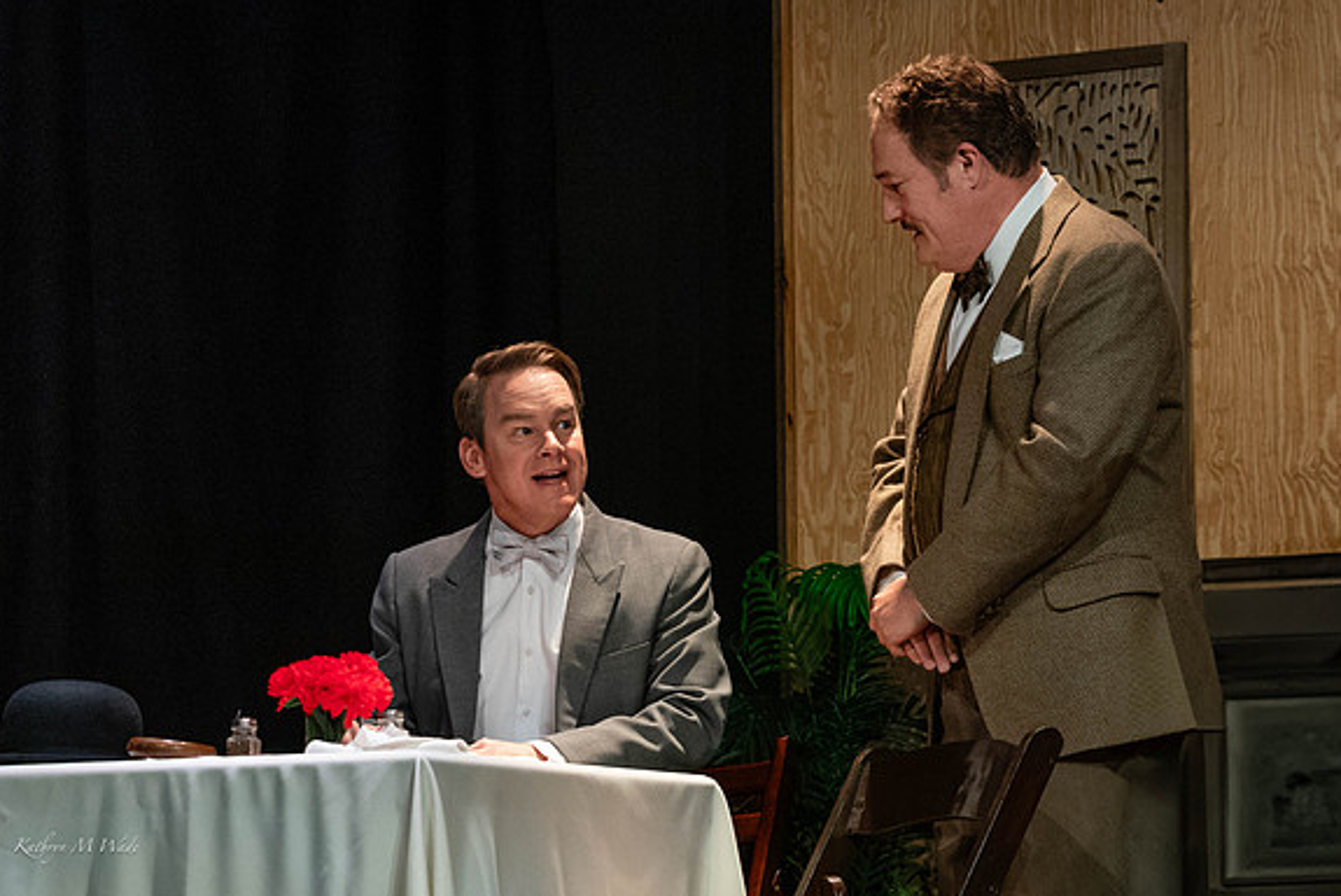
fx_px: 4770
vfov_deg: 10.7
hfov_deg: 16.0
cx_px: 797
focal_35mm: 128
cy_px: 536
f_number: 5.6
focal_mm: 101
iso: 4000
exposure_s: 1/400
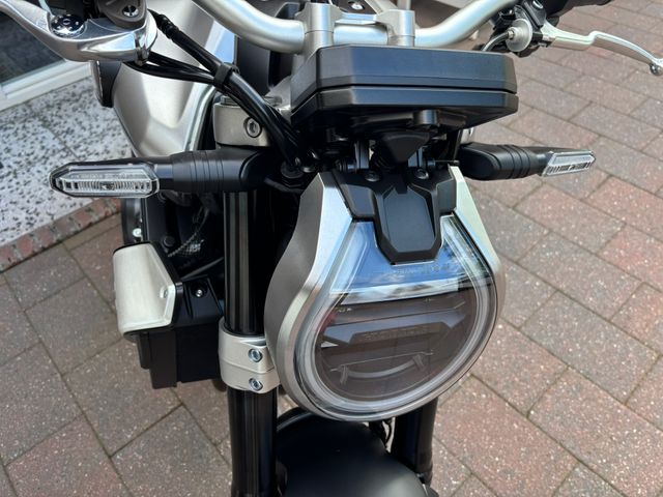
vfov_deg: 53.1
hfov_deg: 67.3
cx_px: 332
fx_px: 498
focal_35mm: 26
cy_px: 248
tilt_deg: -45.9
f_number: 1.6
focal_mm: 5.96
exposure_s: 1/121
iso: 40
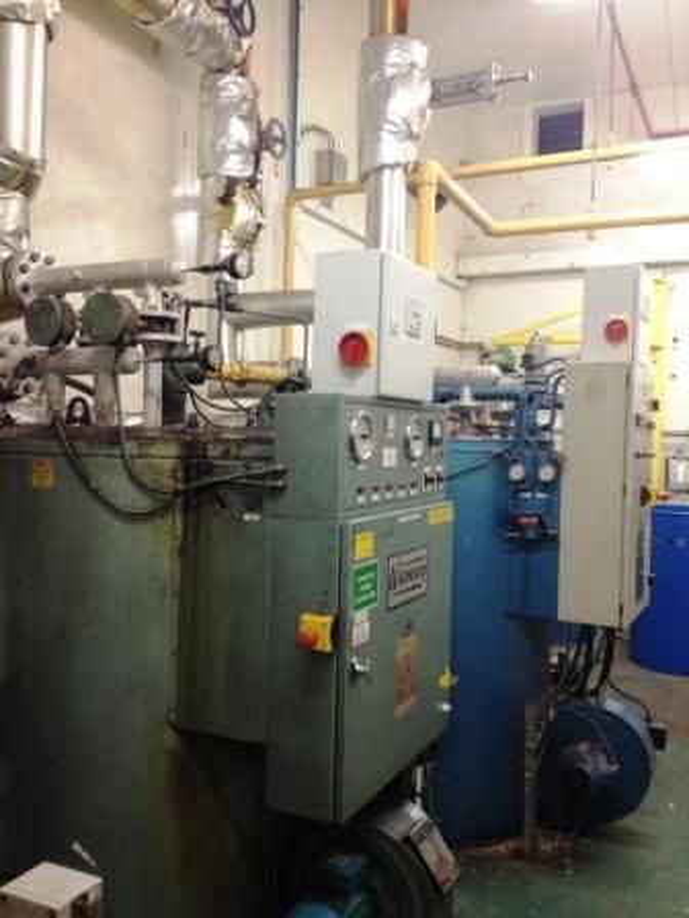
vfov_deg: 52.6
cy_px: 459
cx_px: 344
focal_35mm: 35
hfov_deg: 40.7
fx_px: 929
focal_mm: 4.28
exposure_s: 1/20
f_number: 2.4
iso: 125
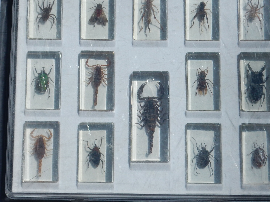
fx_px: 897
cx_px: 121
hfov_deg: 17.1
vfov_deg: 12.9
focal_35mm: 115
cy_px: 94
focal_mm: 12.6
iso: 125
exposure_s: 1/2000
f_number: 6
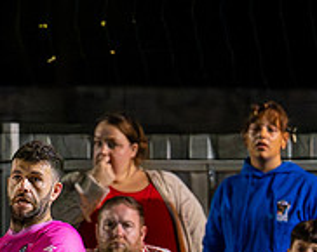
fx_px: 22911
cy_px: 45
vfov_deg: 0.6
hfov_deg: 0.8
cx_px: 26
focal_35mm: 2446
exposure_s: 1/640
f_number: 4.5
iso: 10000
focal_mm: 400
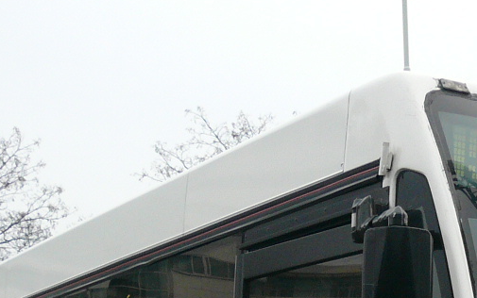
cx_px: 371
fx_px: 1222
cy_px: 491
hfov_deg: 21.8
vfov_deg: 12.9
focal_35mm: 94
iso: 100
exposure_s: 1/125
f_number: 2.8
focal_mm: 4.6
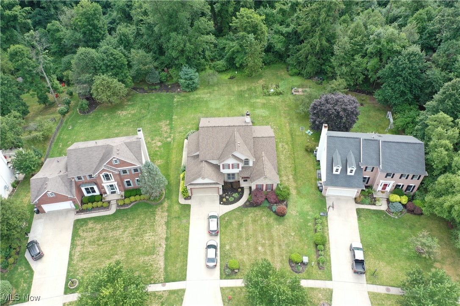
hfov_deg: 65.5
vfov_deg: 46.4
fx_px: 358
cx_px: 230
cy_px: 153
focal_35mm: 28
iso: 100
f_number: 4.5
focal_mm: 10.26
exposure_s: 1/120
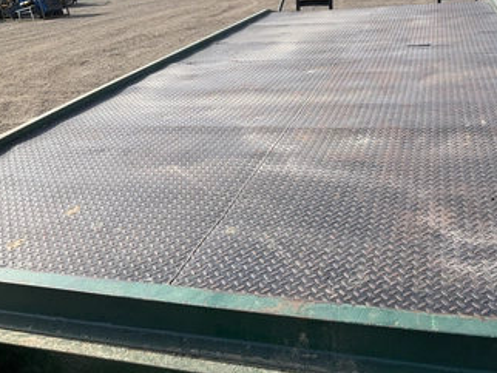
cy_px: 162
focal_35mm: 36
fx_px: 517
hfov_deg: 50.9
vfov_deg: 39.6
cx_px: 303
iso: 25
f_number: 1.8
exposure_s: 1/620
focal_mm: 3
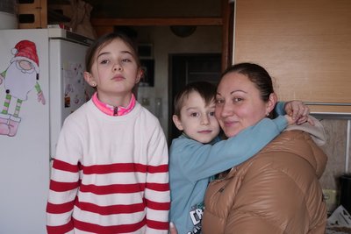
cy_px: 117
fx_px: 419
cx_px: 176
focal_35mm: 43
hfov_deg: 45.4
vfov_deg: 31.2
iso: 2000
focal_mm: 43
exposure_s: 1/50
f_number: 4
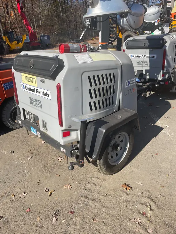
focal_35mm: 26
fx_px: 176
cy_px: 117
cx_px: 88
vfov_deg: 67.3
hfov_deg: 53.1
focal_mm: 4.2
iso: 32
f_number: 1.6
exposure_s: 1/2747
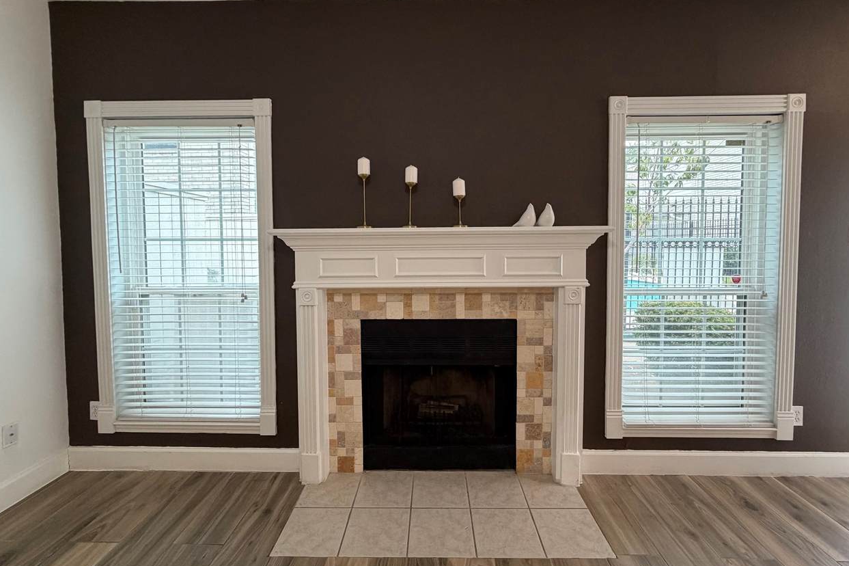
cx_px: 432
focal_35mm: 15
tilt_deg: -4.0
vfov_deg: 77.1
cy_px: 258
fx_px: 354
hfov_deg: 100.4
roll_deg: +1.7
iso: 160
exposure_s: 1/60
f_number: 2.2
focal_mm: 2.22
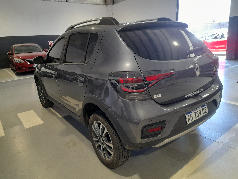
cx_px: 119
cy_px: 90
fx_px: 172
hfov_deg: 69.4
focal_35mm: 25
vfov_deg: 54.9
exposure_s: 1/50
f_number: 2
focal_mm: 4.6
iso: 100
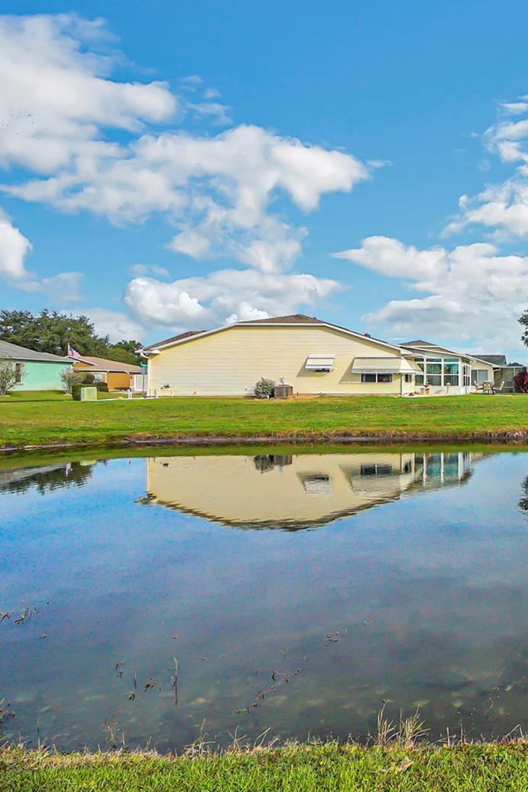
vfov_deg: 76.1
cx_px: 596
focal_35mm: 23
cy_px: 390
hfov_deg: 42.0
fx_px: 506
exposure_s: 1/1000
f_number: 9
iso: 320
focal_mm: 10
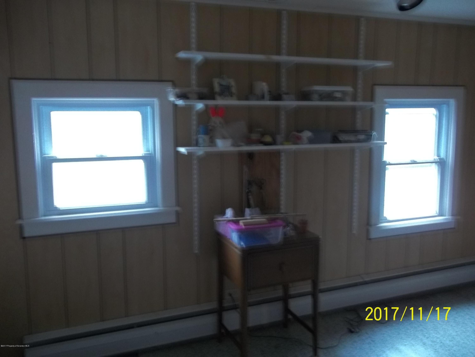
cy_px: 178
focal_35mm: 32
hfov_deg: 56.8
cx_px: 238
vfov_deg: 44.2
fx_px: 439
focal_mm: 5.7
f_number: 2.9
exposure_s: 1/8
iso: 248
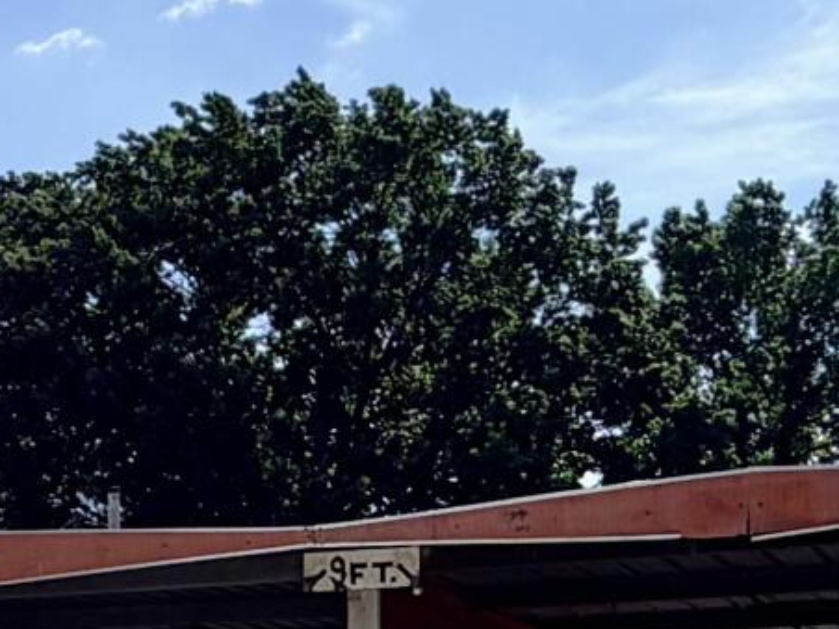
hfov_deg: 20.0
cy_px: 779
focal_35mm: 93
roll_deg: -0.5
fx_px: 2254
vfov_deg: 15.3
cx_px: -119
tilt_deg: +3.7
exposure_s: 1/1534
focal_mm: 2.22
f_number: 2.2
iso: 20
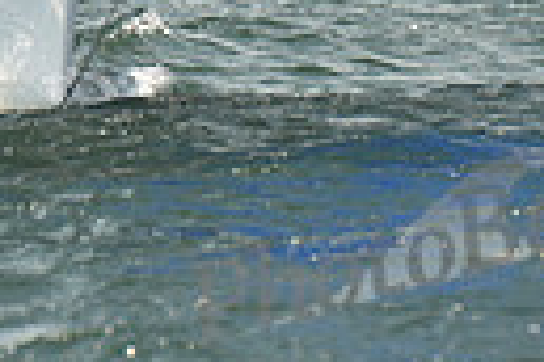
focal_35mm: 901
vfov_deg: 1.5
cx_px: -25
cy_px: -351
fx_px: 13614
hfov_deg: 2.3
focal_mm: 200
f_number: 5
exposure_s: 1/640
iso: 250
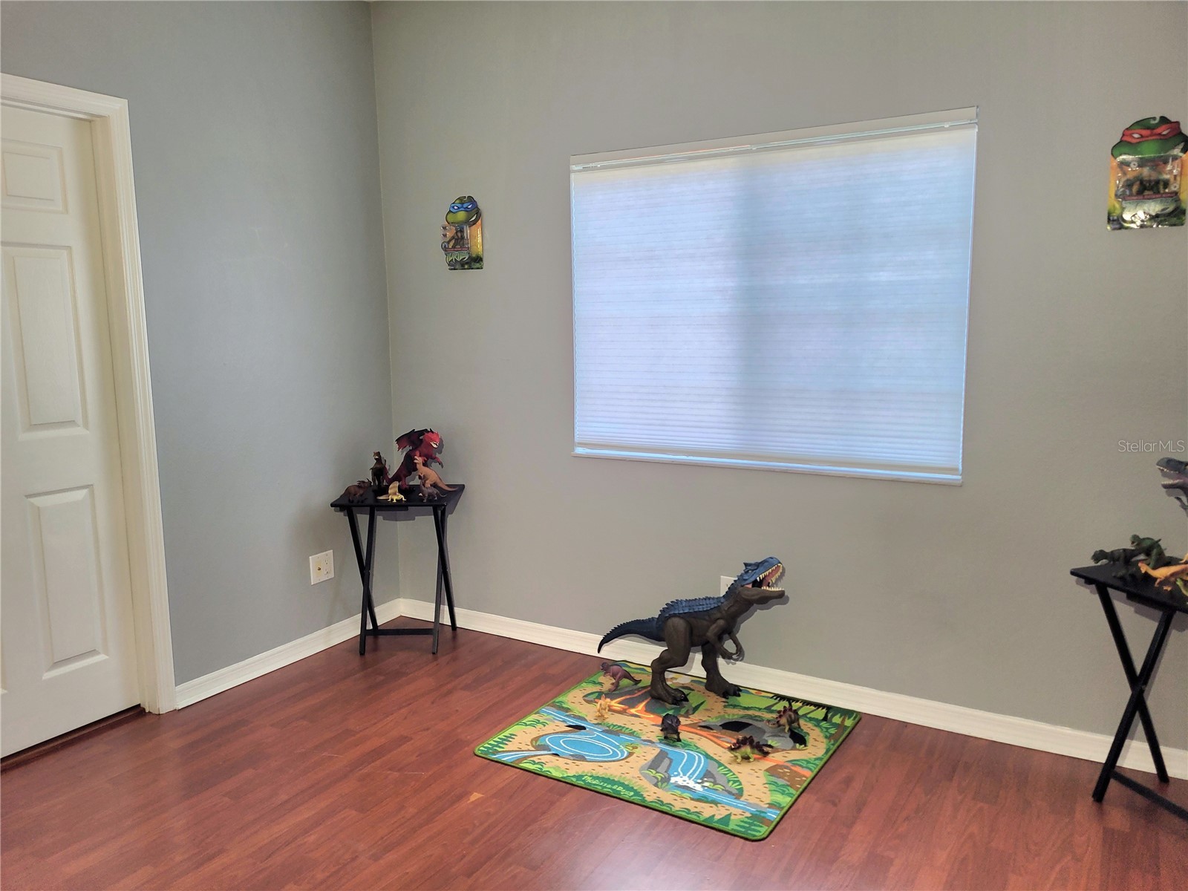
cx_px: 594
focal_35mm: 26
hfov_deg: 67.3
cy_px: 446
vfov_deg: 53.1
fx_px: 892
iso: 80
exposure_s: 1/120
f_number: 1.8
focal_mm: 5.4
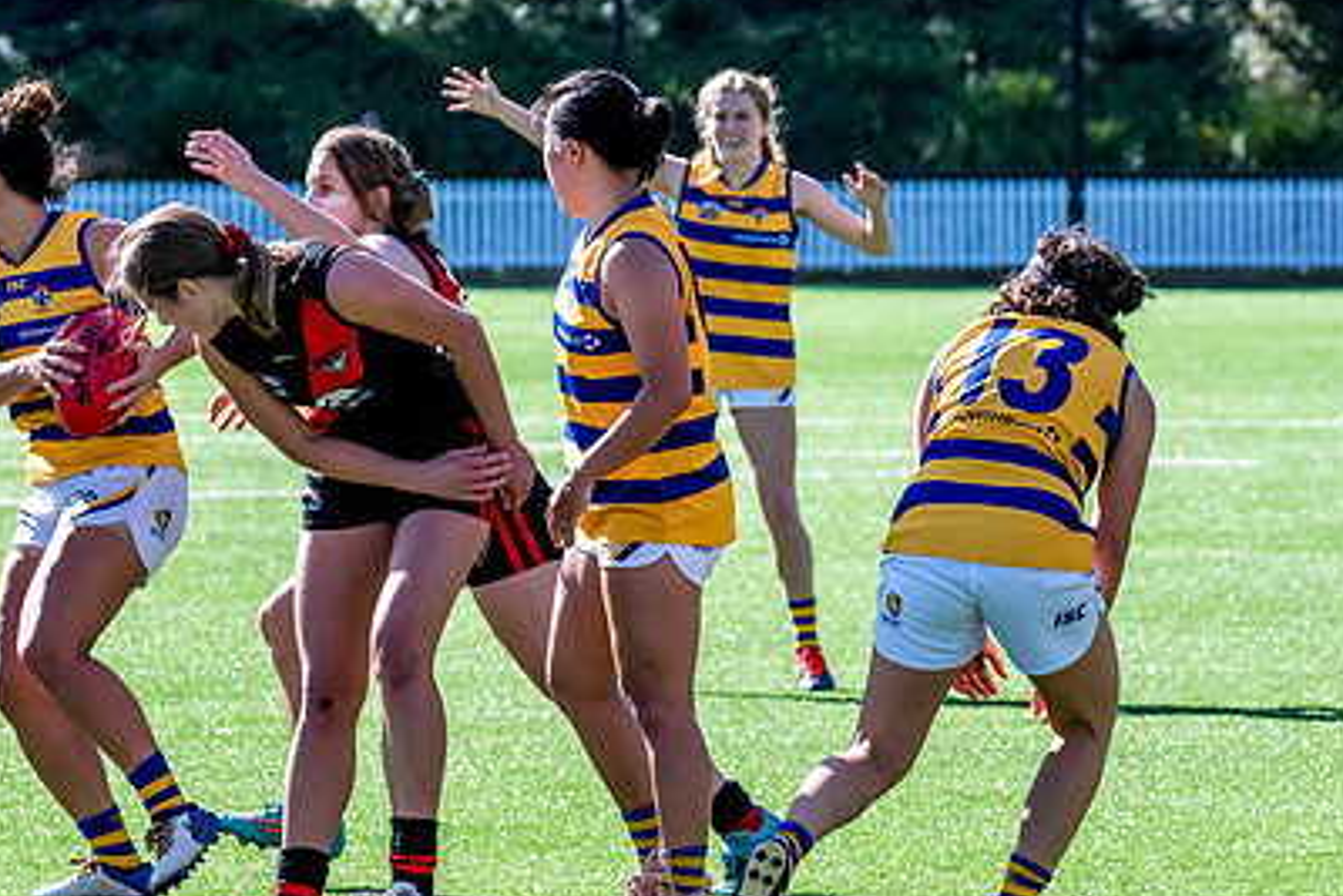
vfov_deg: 4.5
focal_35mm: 309
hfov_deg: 6.7
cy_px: 434
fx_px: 11531
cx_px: 447
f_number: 7.1
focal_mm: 170
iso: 800
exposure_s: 1/1600
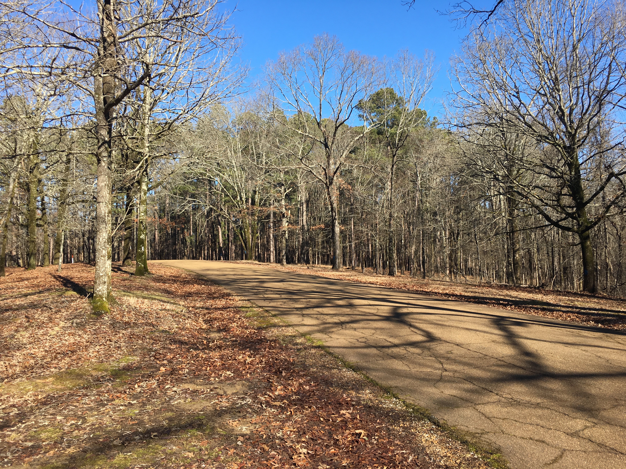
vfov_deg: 48.2
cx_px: 313
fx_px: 524
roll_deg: +1.0
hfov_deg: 61.7
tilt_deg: +3.7
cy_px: 234
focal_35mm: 29
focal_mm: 4.15
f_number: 2.2
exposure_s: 1/746
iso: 25
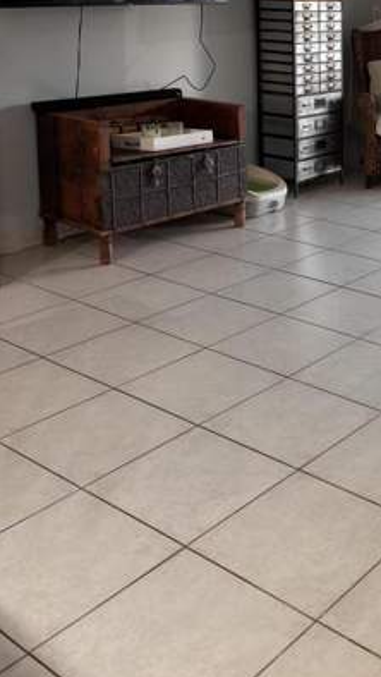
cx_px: 383
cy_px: 148
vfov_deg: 42.8
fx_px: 825
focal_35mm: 46
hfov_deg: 24.8
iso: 125
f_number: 1.6
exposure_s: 1/60
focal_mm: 5.96
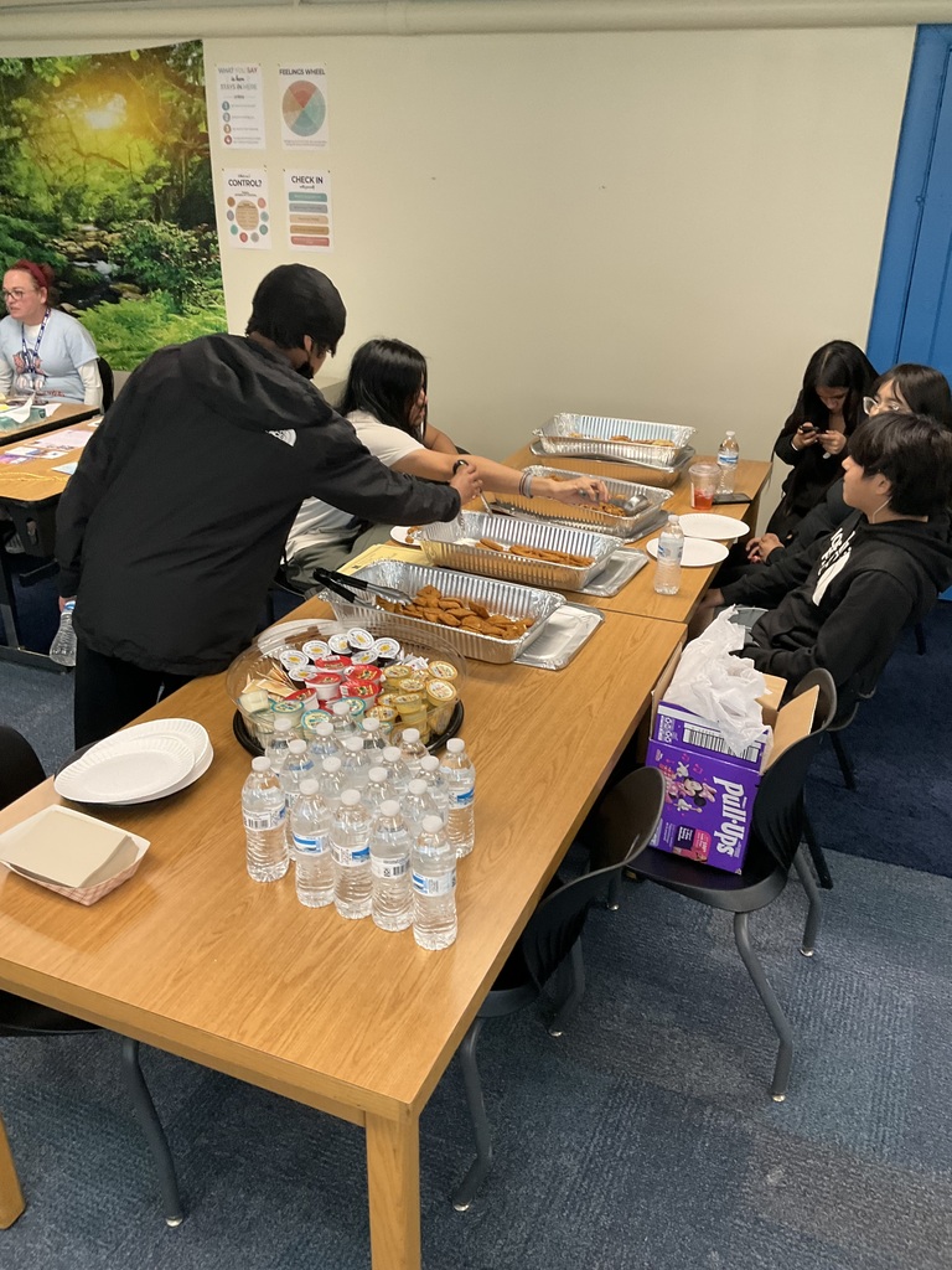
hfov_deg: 48.2
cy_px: 635
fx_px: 1063
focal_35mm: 29
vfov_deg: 61.7
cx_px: 476
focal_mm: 3
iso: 100
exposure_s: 1/60
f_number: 1.8
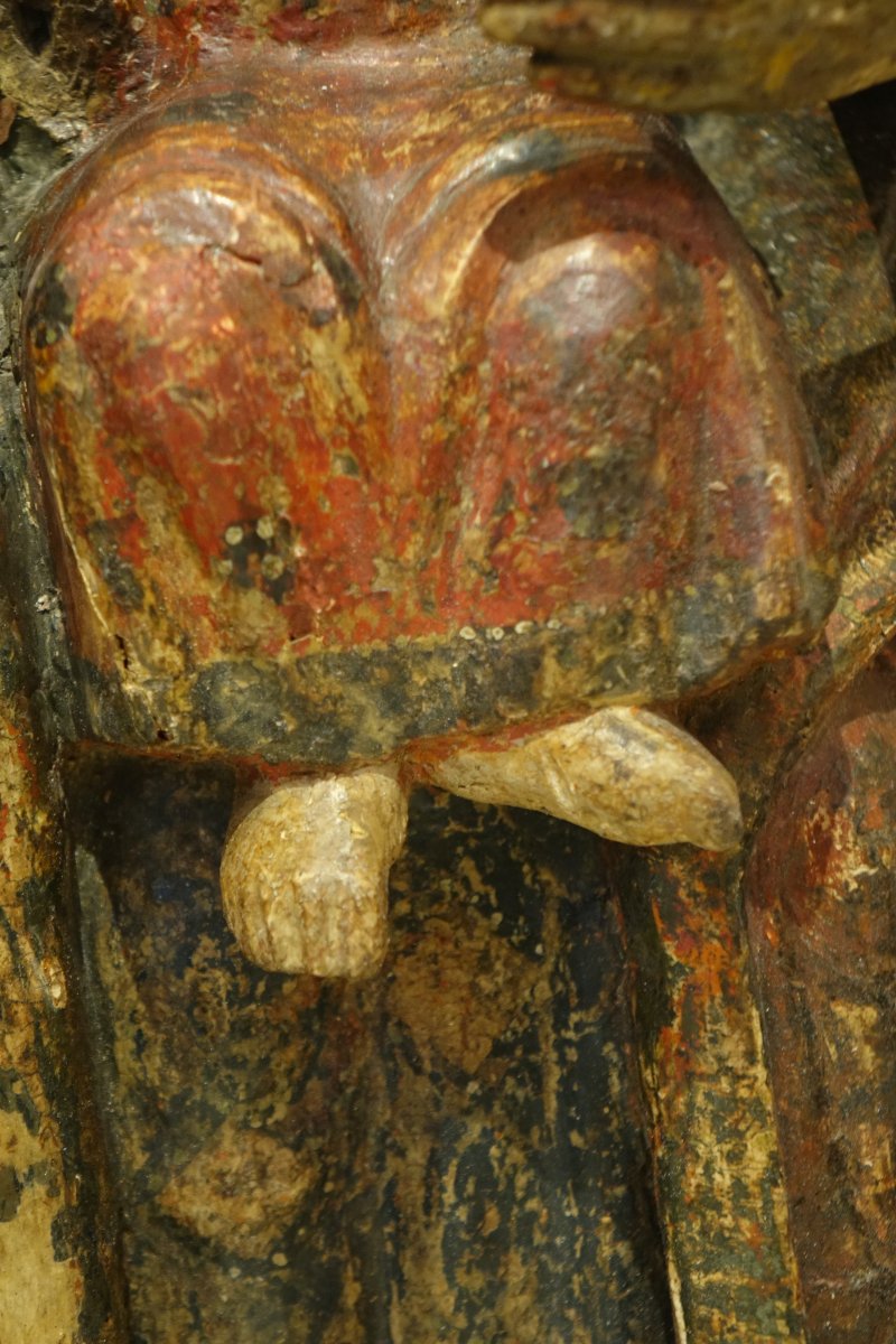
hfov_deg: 14.6
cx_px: 448
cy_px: 672
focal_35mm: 94
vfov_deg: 21.7
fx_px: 3509
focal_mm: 34.62
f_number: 2.8
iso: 800
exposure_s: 1/15
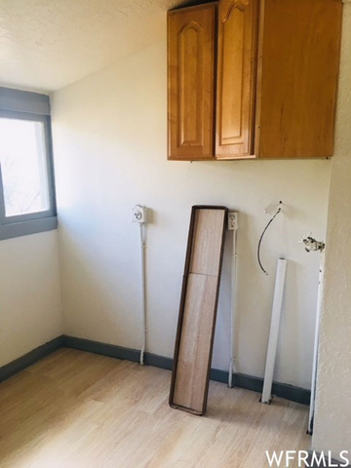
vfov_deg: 61.7
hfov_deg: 48.2
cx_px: 176
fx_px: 392
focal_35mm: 29
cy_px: 234
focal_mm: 4.15
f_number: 2.2
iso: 32
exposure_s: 1/30
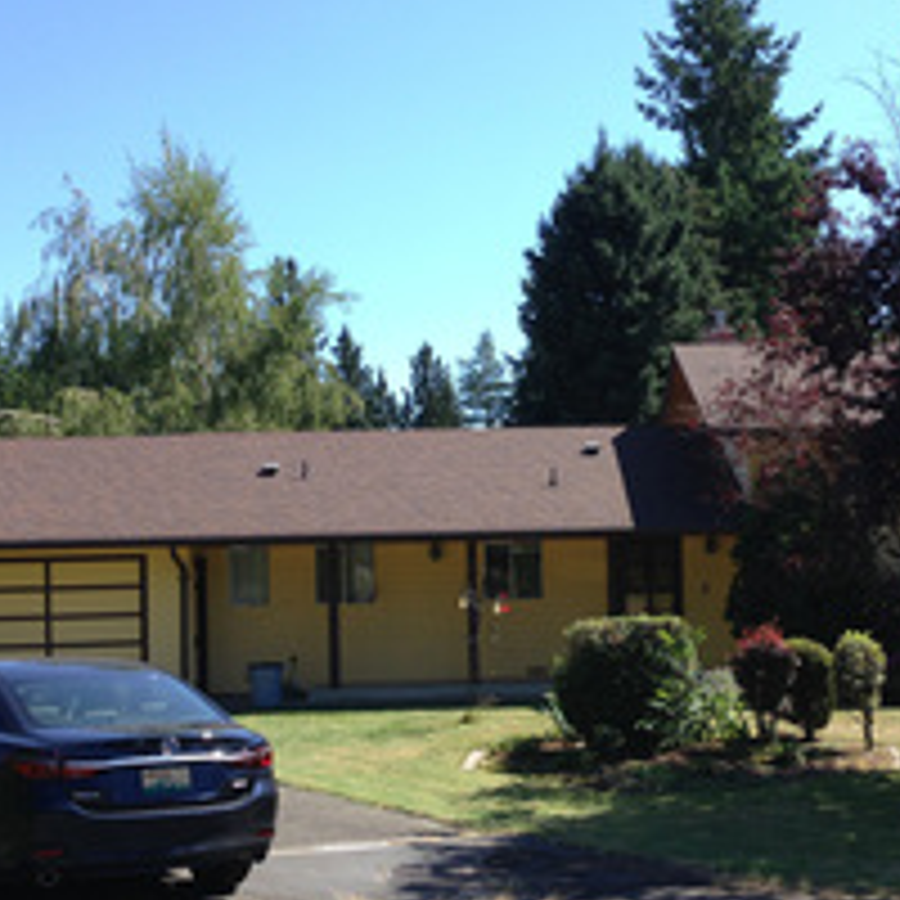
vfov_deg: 31.5
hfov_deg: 31.4
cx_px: 608
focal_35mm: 54
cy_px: 540
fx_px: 1588
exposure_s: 1/695
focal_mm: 4.12
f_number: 2.4
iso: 50
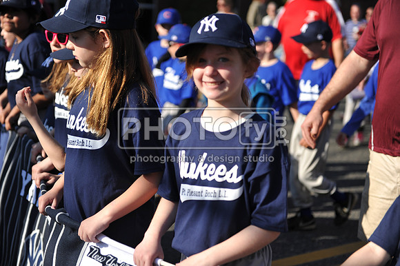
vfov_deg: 19.4
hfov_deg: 28.9
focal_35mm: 70
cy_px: 133
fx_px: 777
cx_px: 200
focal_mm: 70
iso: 400
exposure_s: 1/5000
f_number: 2.8
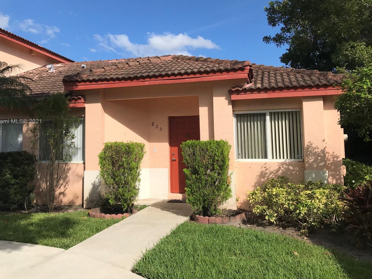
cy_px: 122
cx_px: 174
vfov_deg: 42.9
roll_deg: +1.0
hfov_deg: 55.3
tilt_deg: +4.0
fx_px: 355
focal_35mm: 33
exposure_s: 1/3300
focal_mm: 3.99
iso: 20
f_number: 1.8
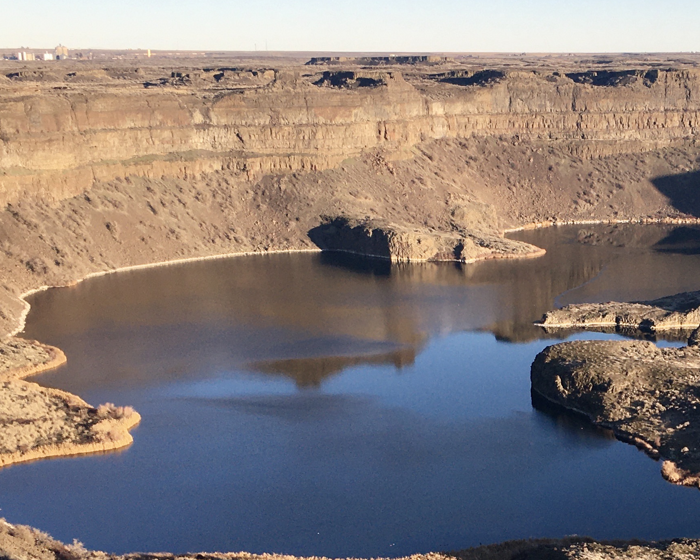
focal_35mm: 66
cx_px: 650
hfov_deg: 27.5
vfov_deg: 22.8
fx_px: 1367
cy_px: 460
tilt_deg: -17.5
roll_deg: +0.2
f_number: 2.2
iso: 25
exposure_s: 1/668
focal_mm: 4.15
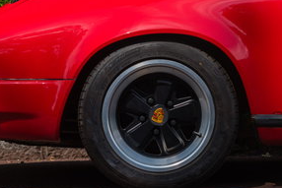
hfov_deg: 10.9
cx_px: 231
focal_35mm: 188
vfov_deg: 7.3
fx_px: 1473
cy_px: 44
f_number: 5.6
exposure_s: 1/80
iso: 100
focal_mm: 70
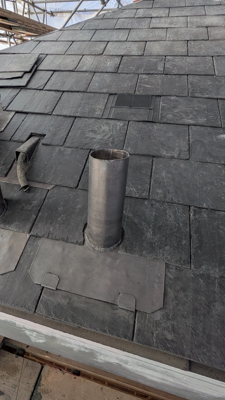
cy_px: 194
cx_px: 83
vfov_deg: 83.8
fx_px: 223
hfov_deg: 53.0
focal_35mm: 21
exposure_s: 1/746
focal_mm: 1.83
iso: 46
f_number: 2.2
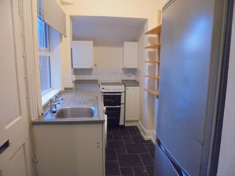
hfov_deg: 67.3
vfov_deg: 53.1
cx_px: 118
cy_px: 88
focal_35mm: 26
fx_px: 177
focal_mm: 4.6
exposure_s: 1/40
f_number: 3.5
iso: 800
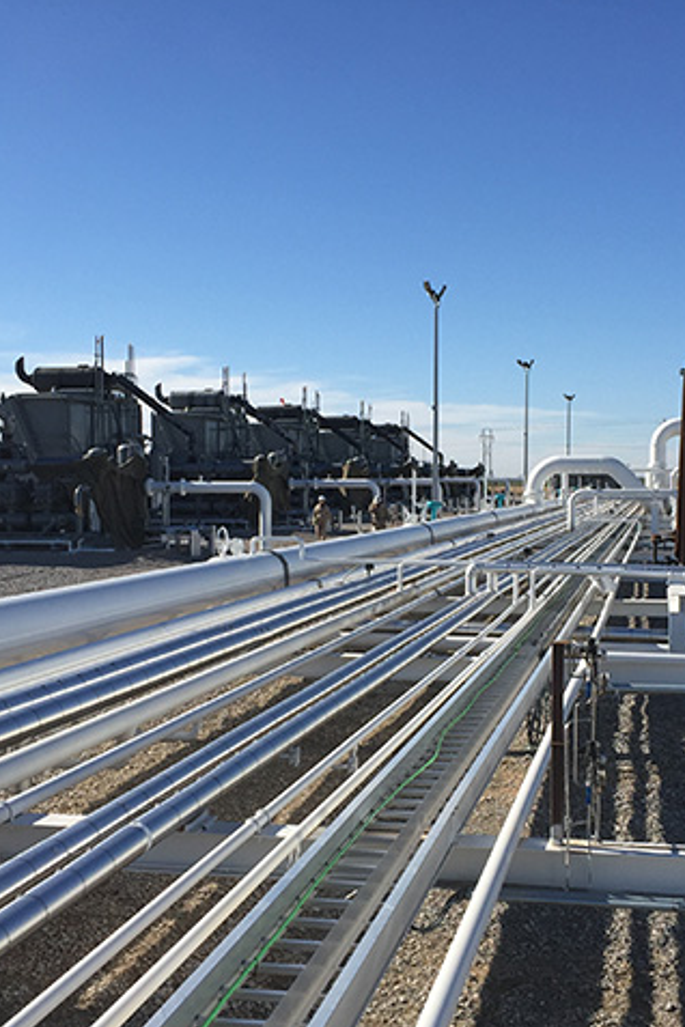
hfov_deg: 29.8
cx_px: 399
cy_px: 566
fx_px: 1284
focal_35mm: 45
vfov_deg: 43.5
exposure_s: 1/2639
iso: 32
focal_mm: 4.15
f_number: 2.2
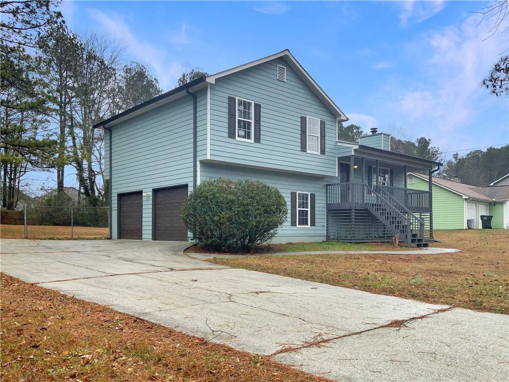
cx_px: 254
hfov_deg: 61.7
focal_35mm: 29
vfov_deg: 48.2
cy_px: 191
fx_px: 426
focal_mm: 3
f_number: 1.8
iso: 16
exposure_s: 1/524
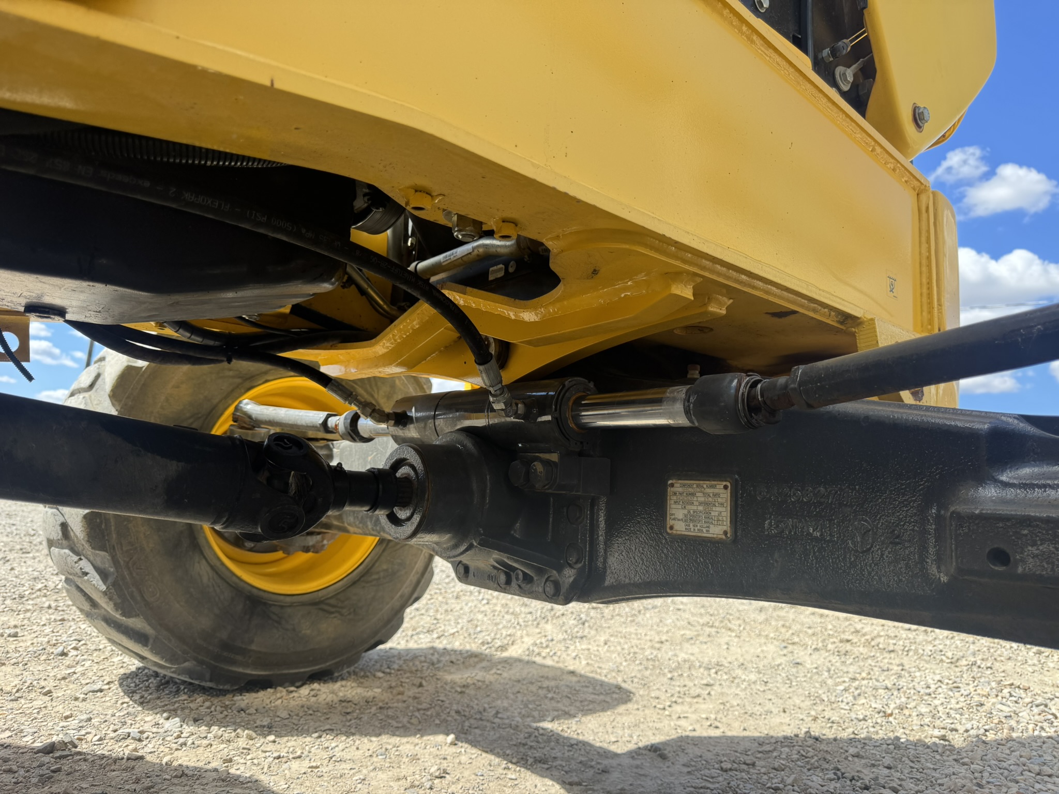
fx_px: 734
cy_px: 397
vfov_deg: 56.8
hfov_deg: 71.6
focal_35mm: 24
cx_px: 530
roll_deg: -4.5
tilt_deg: +7.1
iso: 80
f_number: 1.78
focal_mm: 6.76
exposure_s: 1/1010
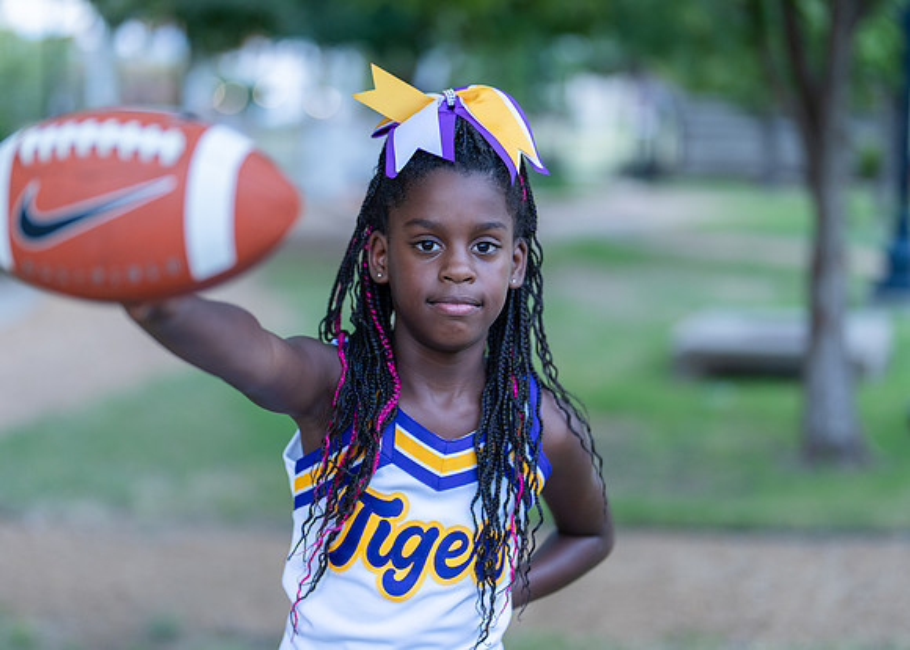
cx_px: 402
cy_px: 339
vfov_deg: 21.7
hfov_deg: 30.0
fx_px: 1698
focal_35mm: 66
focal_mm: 50
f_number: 1.2
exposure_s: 1/400
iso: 250
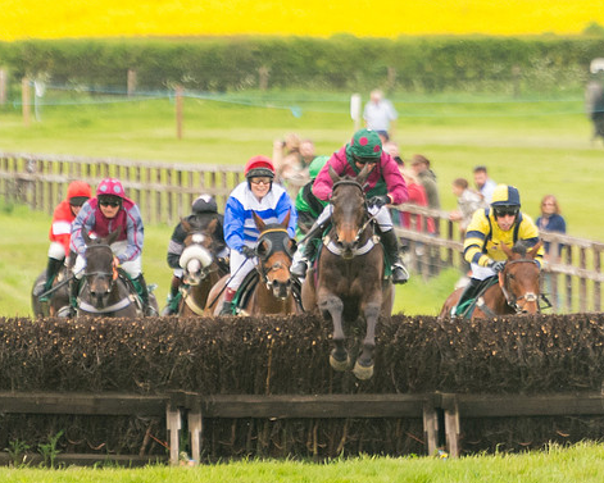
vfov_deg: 1.6
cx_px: 266
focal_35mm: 968
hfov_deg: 2.0
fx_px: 17308
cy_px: 160
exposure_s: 1/1250
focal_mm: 260
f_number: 4
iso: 800
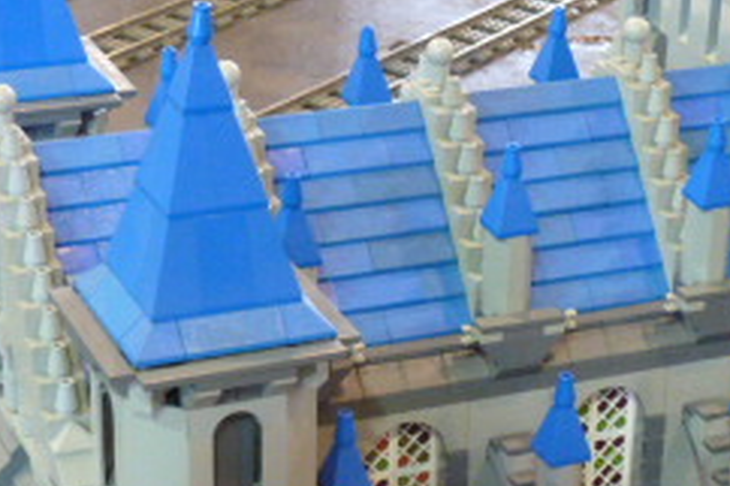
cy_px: 432
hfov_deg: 16.9
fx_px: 2452
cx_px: 531
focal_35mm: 121
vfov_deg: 11.2
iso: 400
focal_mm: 7.3
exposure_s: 1/15
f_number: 3.7
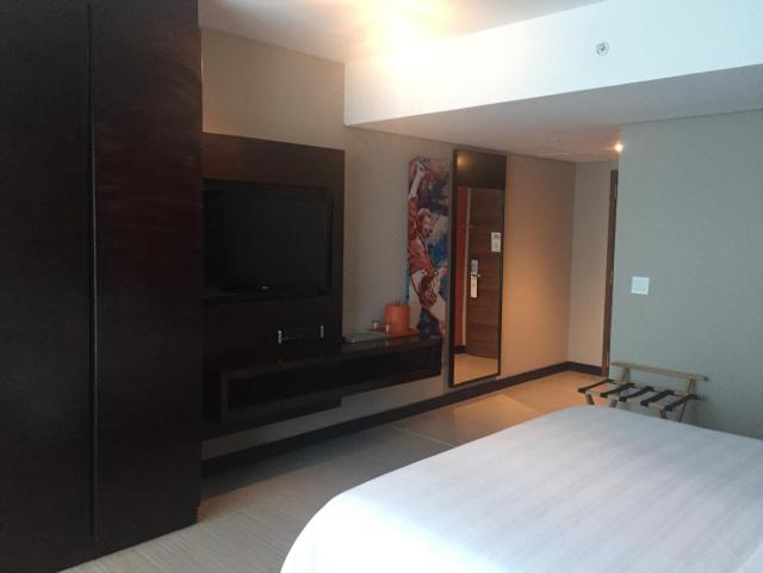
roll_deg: -1.4
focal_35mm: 29
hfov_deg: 61.7
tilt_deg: -5.1
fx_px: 639
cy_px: 286
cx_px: 382
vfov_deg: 48.2
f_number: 2.2
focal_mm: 4.15
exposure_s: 1/17
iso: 250
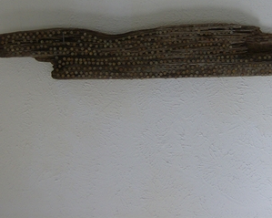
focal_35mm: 62
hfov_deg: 30.4
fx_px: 499
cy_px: 49
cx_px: 167
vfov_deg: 24.3
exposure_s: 1/71.2
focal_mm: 6.4
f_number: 2.9
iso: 141
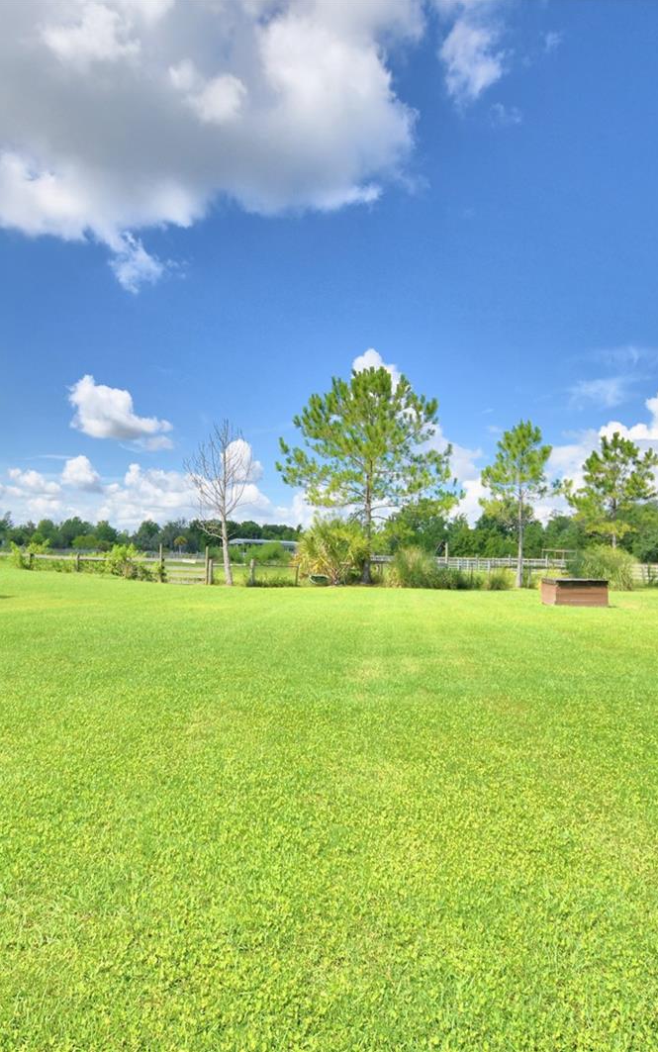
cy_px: 526
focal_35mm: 23
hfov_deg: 53.0
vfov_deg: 77.1
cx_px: 300
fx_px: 659
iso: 100
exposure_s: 1/1250
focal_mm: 10
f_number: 4.5
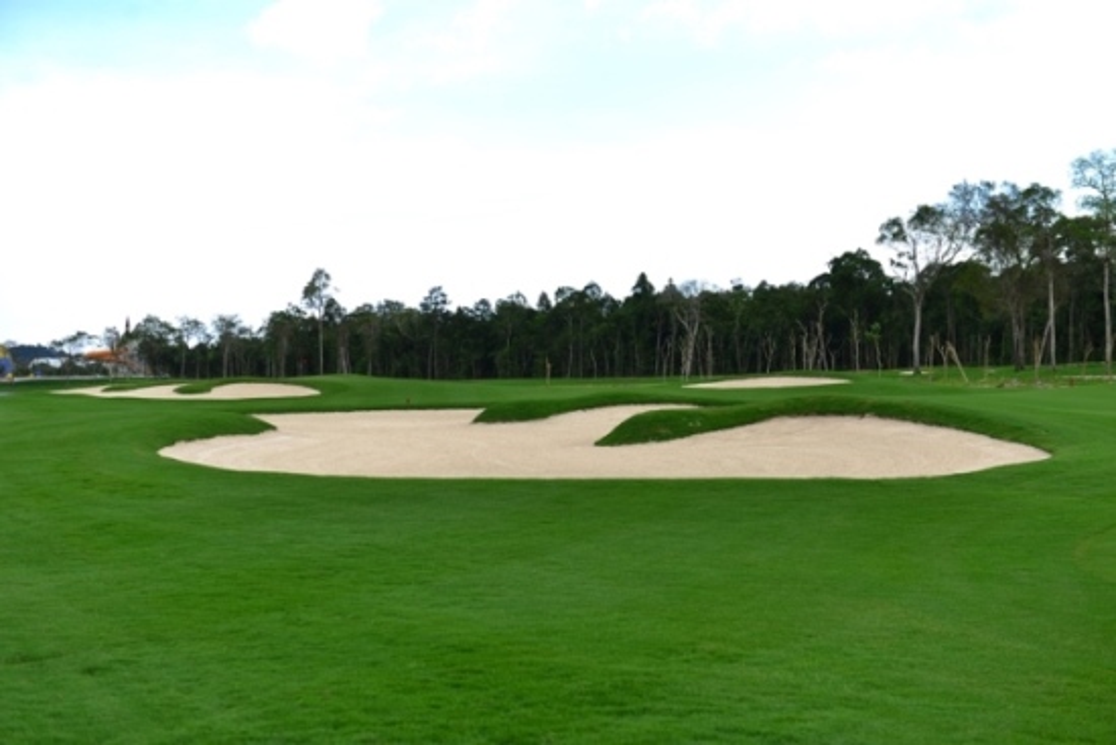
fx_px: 1705
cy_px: 372
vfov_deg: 24.6
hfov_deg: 36.2
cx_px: 558
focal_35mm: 55
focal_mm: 55
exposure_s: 1/200
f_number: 4
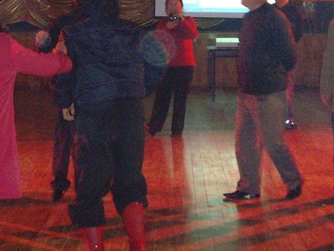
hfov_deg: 20.1
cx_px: 105
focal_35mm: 97
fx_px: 936
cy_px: 45
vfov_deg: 15.1
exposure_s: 1/45
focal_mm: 6.6
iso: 400
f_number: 3.5
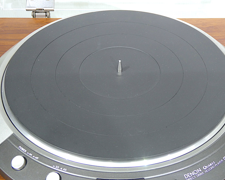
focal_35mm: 64
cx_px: 119
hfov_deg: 29.6
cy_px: 89
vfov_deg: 23.8
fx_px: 426
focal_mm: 10.9
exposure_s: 1/2
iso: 200
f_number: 4.3
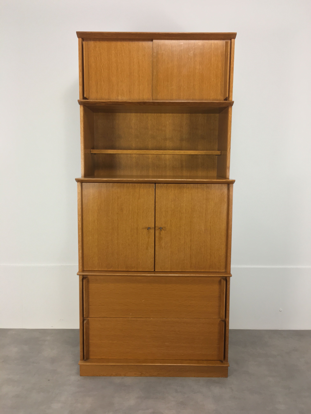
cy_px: 207
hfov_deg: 48.2
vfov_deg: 61.7
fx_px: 347
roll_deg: -0.5
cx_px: 156
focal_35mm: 29
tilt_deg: -6.0
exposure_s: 1/30
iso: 64
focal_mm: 4.15
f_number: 2.2
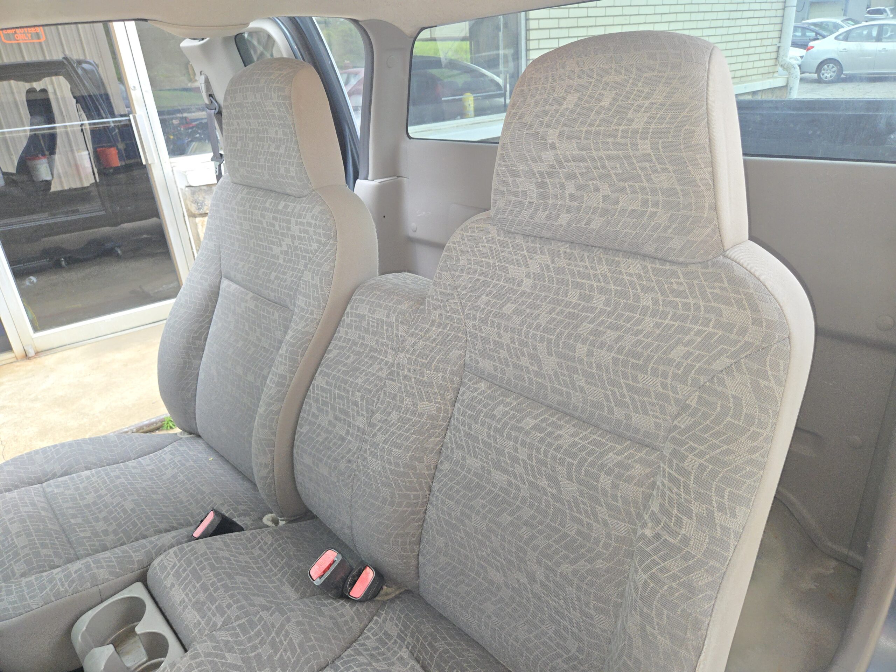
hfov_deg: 73.9
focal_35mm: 23
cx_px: 448
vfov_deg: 58.9
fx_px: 595
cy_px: 336
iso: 125
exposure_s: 1/60
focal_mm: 5.4
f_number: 1.8
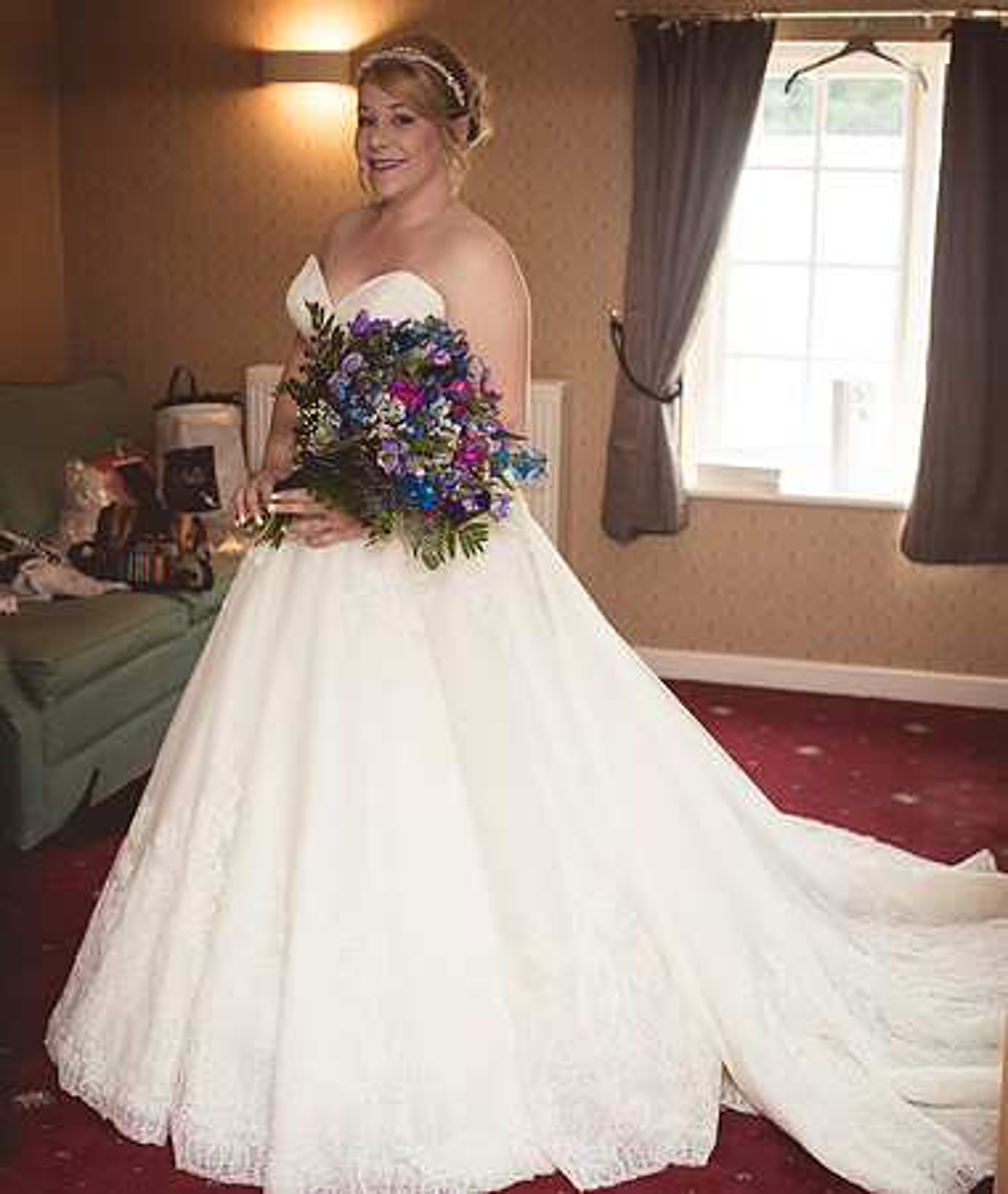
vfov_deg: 33.5
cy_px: 515
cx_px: 395
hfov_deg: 28.5
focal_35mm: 55
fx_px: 1981
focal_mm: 35
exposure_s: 1/60
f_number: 2.5
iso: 100
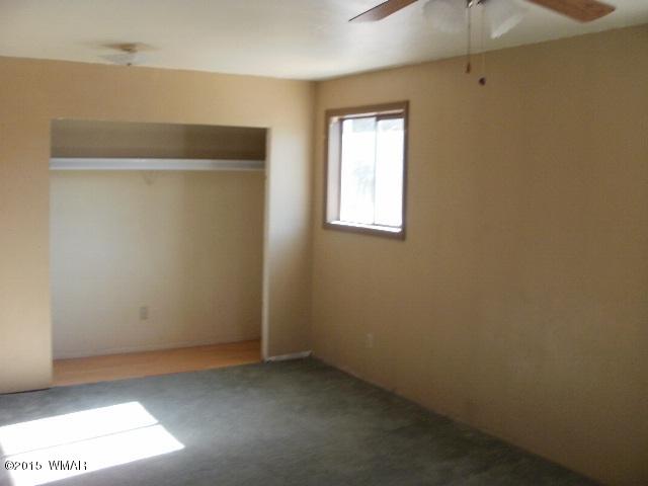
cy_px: 243
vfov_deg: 39.7
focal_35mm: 36
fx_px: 674
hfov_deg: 51.4
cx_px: 324
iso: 100
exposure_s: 1/50
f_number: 3.5
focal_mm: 6.3
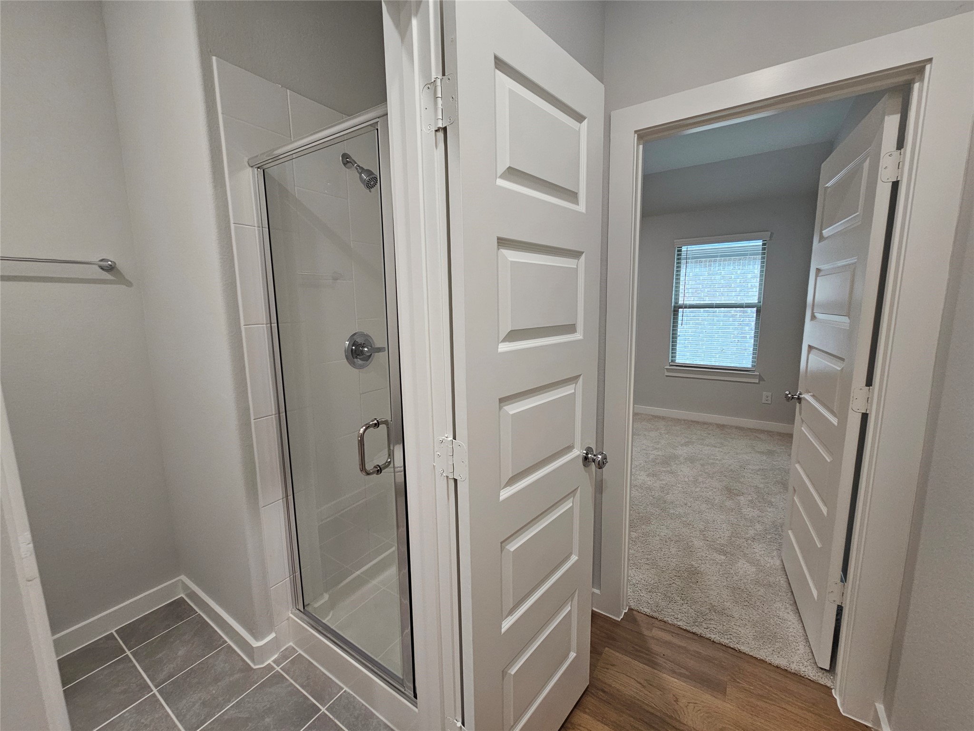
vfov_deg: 89.9
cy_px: 366
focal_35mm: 13
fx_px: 366
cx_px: 487
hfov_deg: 106.2
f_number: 2.2
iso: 160
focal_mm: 2.2
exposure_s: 1/60
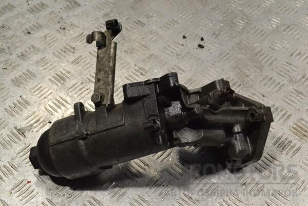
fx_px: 436
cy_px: 103
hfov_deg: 38.9
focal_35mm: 51
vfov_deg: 26.5
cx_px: 154
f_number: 8
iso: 3200
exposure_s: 1/250
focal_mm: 34
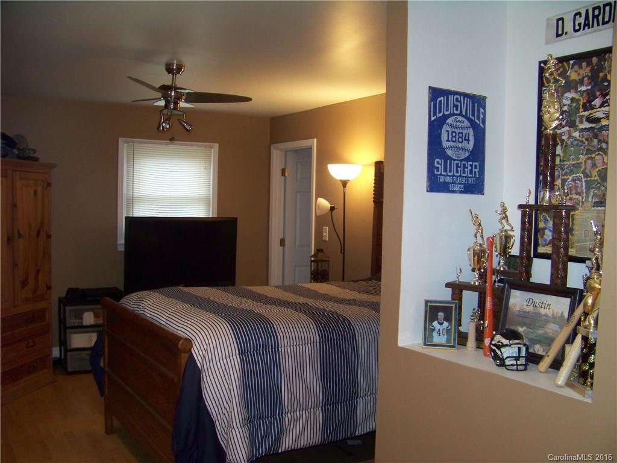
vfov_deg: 39.7
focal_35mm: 36
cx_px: 308
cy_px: 232
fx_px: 642
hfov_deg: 51.4
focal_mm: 5.85
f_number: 2.8
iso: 200
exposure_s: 1/30
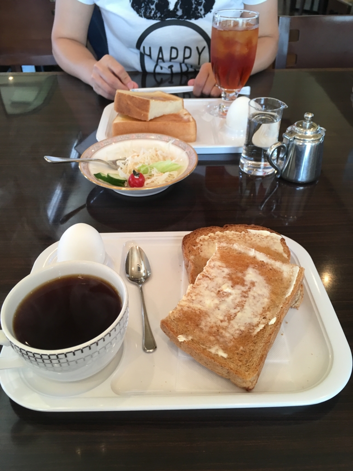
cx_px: 176
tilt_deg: -38.9
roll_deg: +1.2
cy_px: 236
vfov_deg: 61.7
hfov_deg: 48.2
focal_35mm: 29
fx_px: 394
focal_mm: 4.15
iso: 40
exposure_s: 1/30
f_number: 2.2
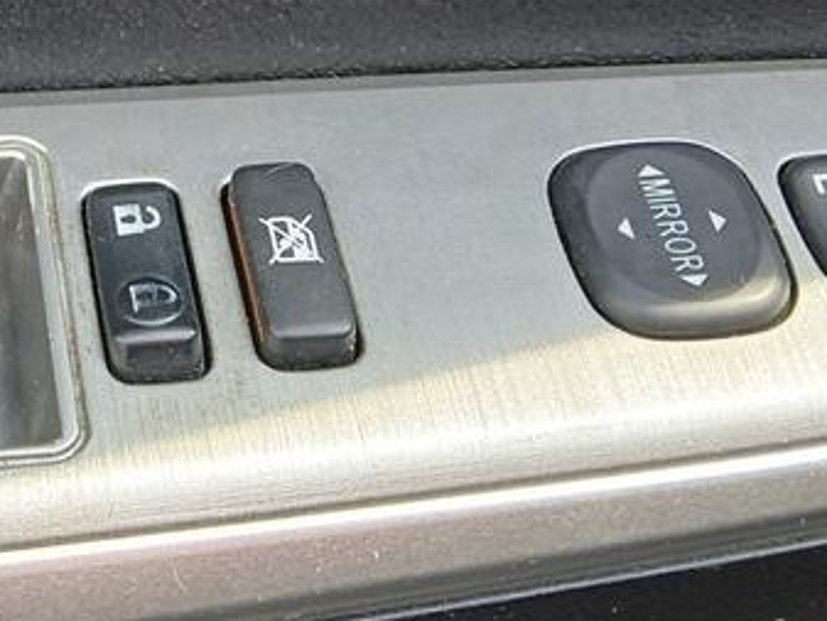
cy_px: -150
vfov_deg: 17.7
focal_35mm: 79
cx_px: -135
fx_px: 1888
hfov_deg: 22.9
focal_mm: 3.98
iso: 32
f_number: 1.8
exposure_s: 1/120
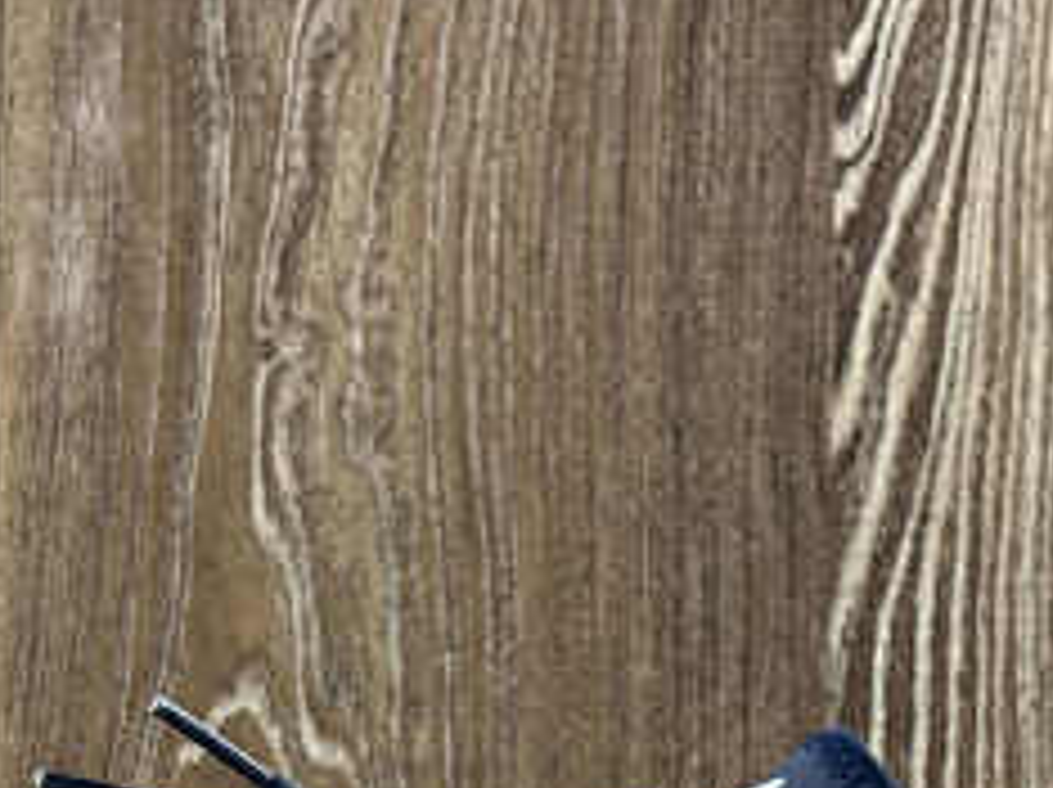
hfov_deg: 22.0
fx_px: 2705
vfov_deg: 15.7
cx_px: 626
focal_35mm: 89
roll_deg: -0.4
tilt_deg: +2.7
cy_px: 1049
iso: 32
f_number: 1.5
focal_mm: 5.7
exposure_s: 1/100
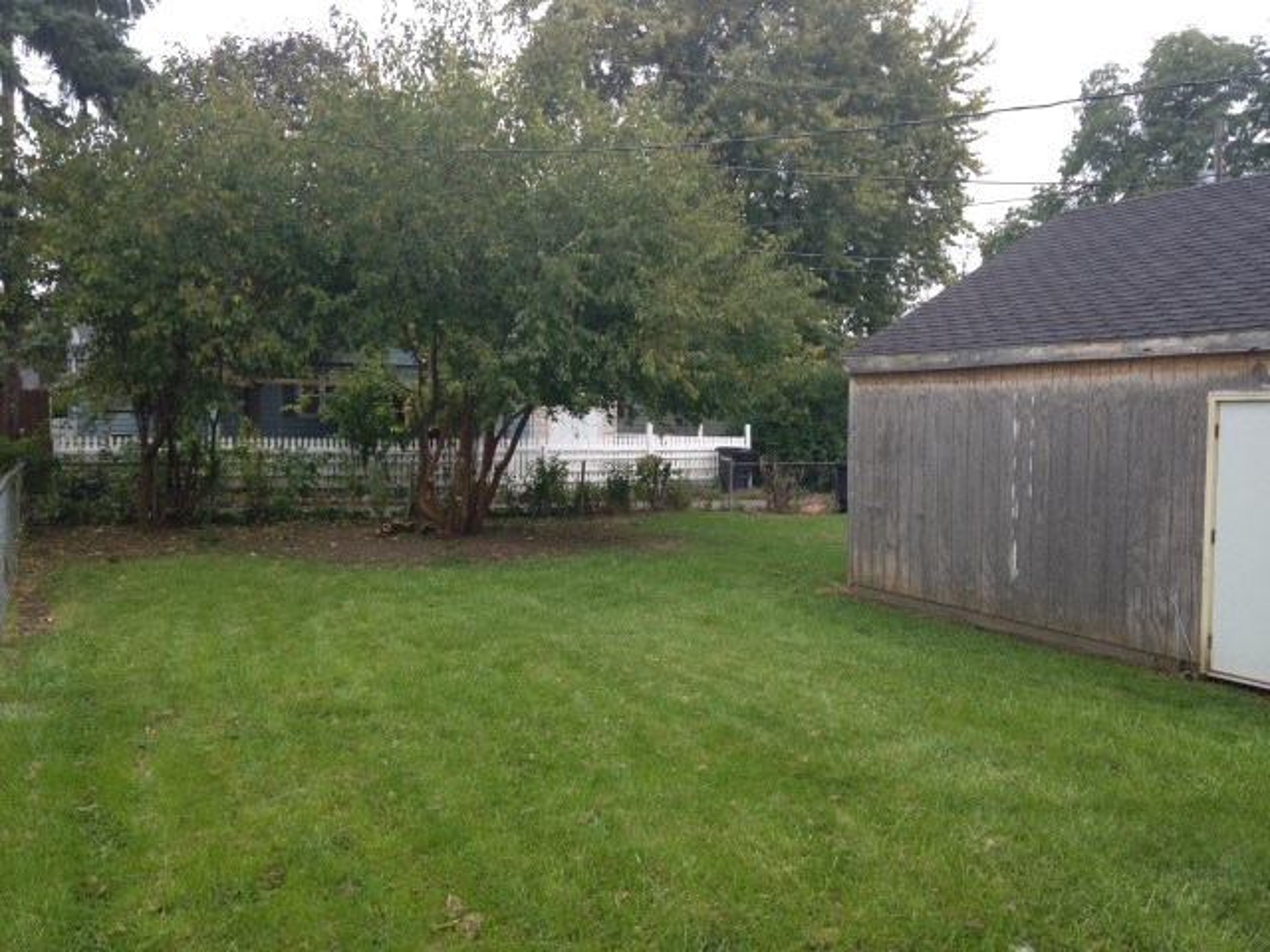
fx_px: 1211
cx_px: 635
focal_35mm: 33
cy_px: 476
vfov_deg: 42.9
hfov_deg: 55.4
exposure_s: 1/126
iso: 50
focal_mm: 4.12
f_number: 2.4
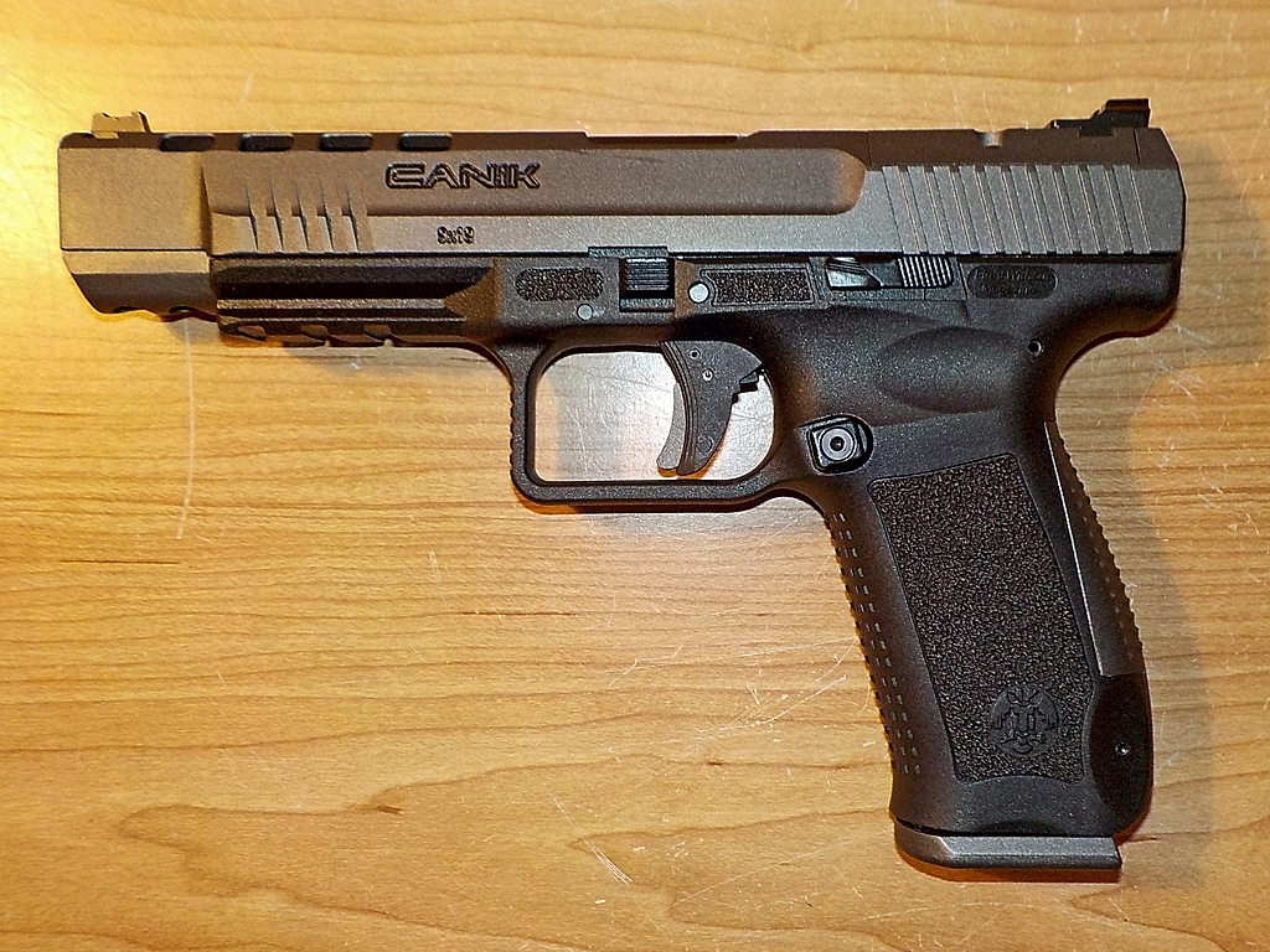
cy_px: 476
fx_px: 1101
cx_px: 635
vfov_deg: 46.8
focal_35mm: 30
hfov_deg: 60.0
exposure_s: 1/30
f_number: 3.3
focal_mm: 4.1
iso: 200
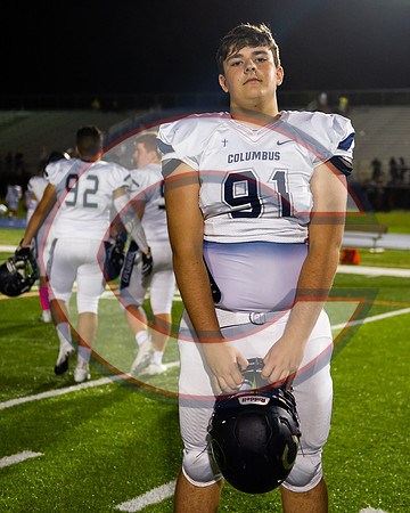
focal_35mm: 72
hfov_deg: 21.2
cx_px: 246
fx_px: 1092
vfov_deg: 26.4
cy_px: 225
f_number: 2.8
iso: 4000
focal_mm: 45
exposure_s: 1/1000
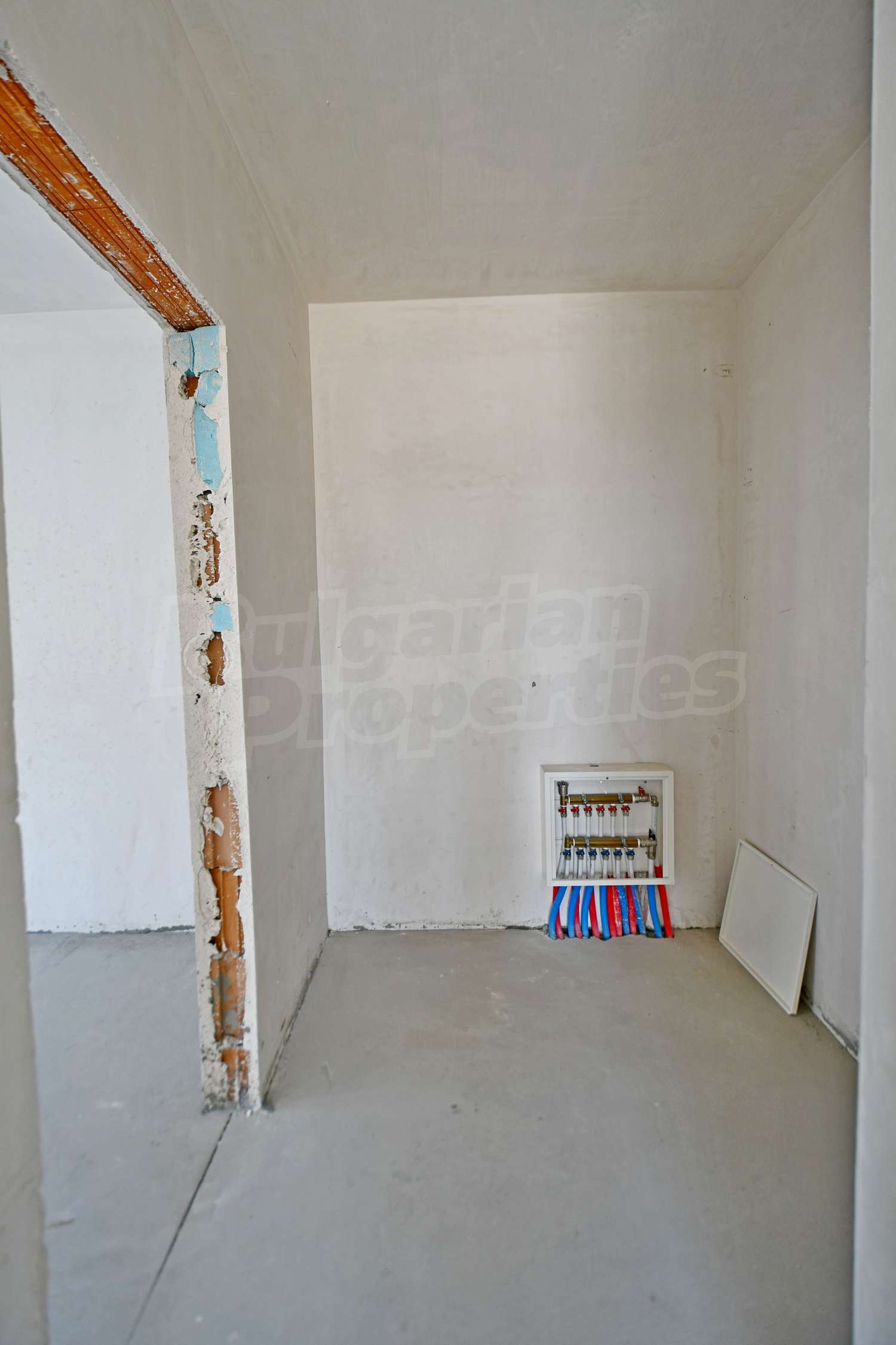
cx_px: 448
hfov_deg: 77.3
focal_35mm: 15
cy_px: 672
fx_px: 560
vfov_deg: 100.4
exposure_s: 1/25
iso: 100
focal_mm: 10
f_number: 3.5
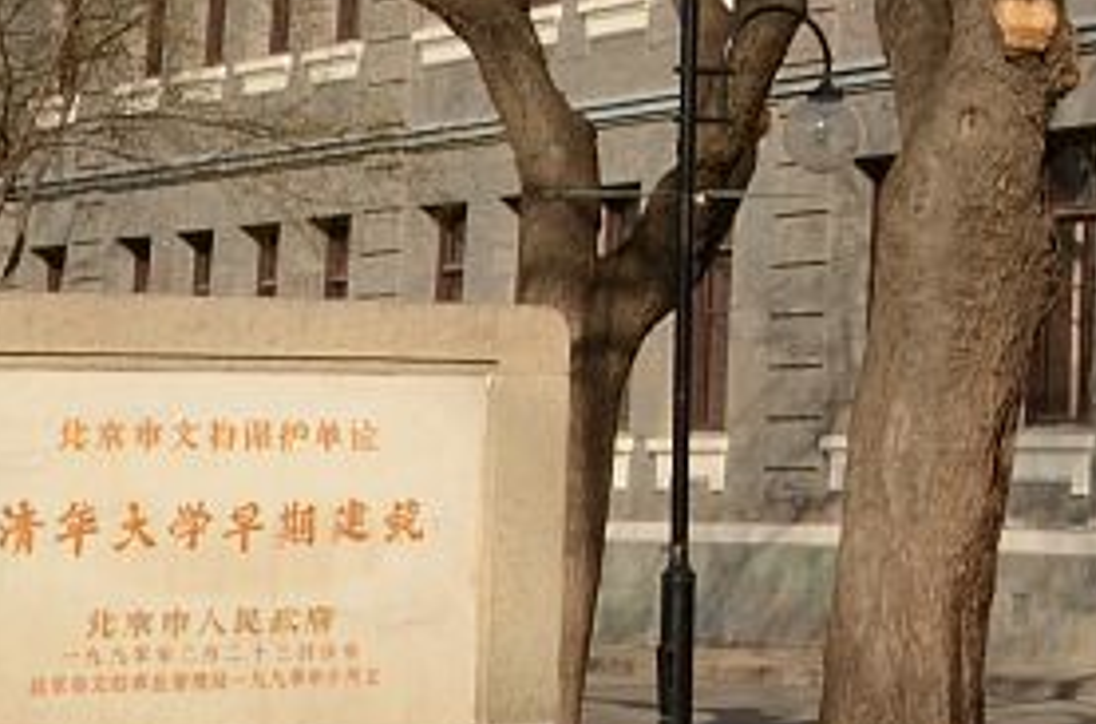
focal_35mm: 143
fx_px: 4341
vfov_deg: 9.4
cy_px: -239
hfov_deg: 13.1
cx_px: 1899
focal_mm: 22
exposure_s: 1/100
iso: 125
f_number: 14
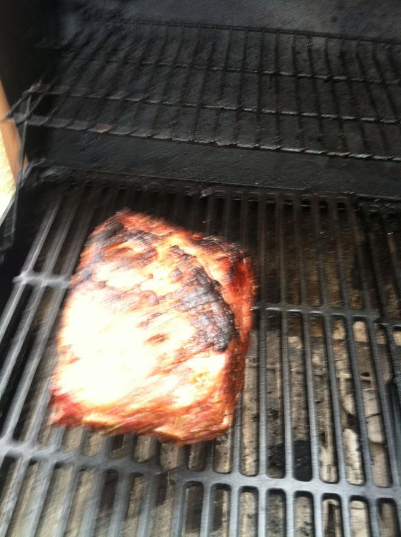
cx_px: 200
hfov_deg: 40.6
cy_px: 268
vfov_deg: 52.7
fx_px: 542
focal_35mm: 35
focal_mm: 3.85
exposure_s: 1/15
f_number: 2.8
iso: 100
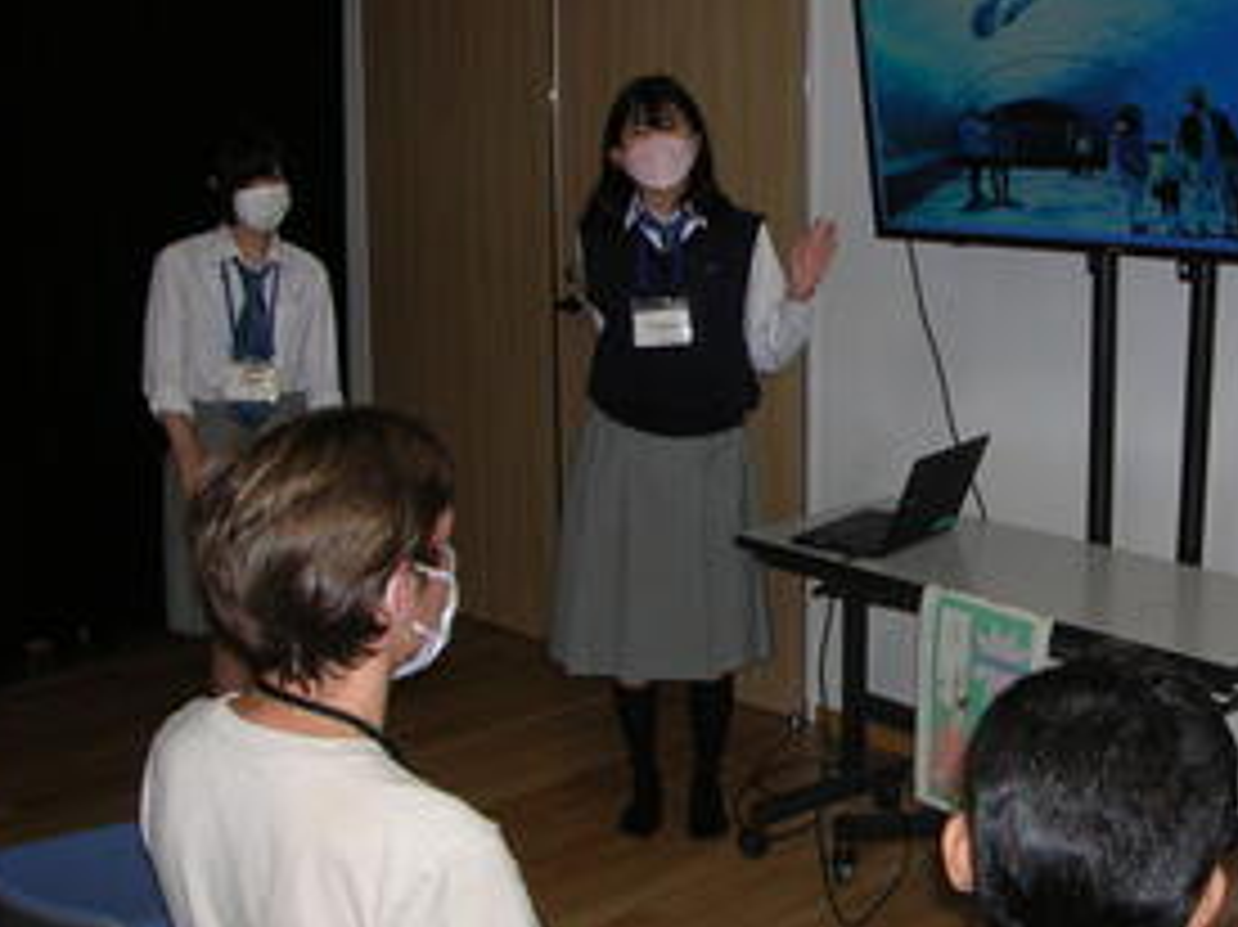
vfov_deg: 28.5
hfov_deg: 37.0
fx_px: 1823
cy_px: 454
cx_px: 851
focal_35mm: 51
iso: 75
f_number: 2.8
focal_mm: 5.8
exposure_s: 1/60.1
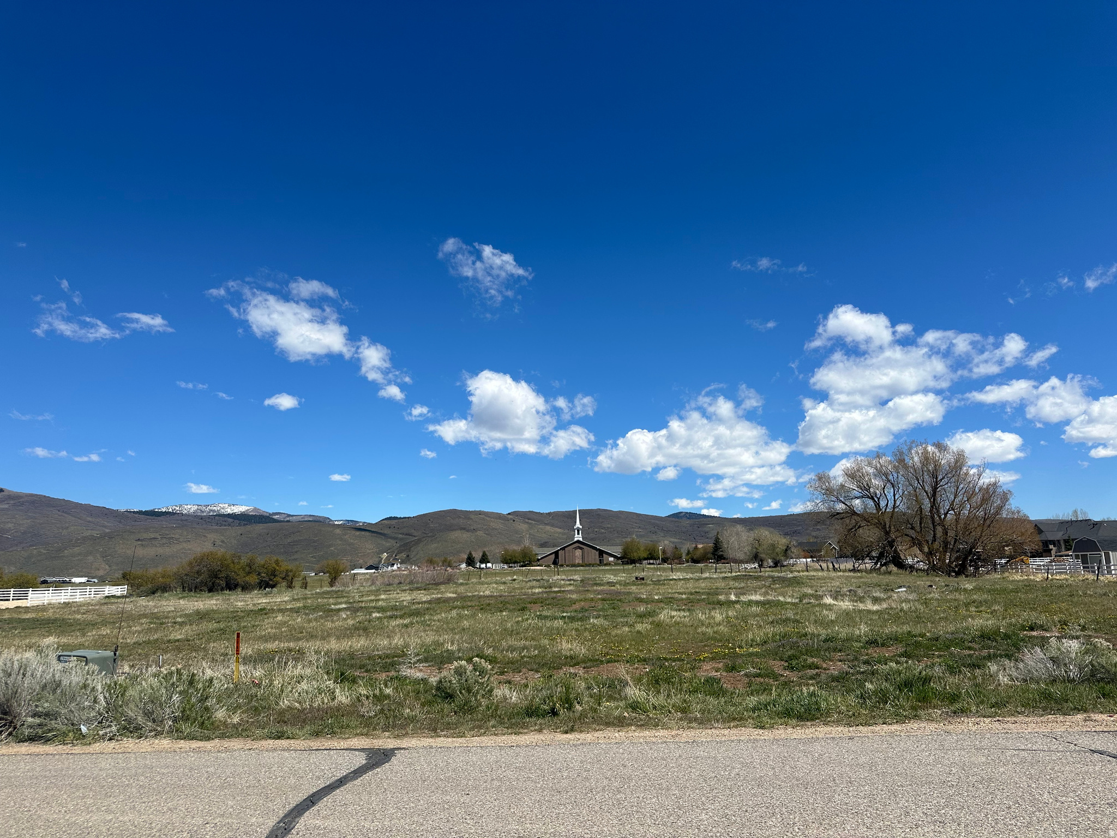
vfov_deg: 56.8
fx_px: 774
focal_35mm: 24
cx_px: 558
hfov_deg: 71.6
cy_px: 419
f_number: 1.78
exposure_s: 1/7042
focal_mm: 6.86
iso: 80
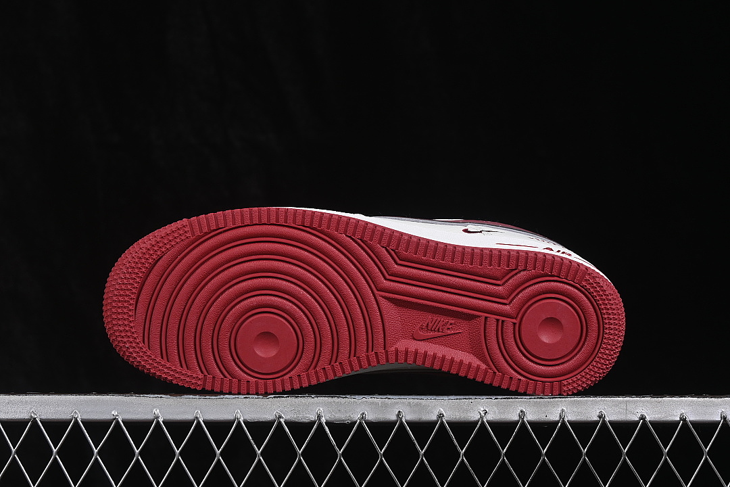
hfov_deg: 27.0
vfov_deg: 18.2
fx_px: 1521
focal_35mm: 75
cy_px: 244
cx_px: 365
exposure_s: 1/80
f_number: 8
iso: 160
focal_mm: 50
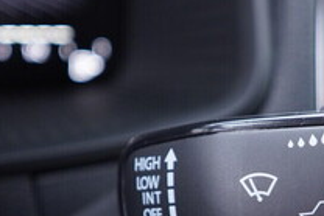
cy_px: 192
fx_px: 856
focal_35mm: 95
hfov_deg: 21.2
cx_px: 262
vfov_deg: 14.3
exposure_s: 1/40
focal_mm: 24
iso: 320
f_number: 2.8
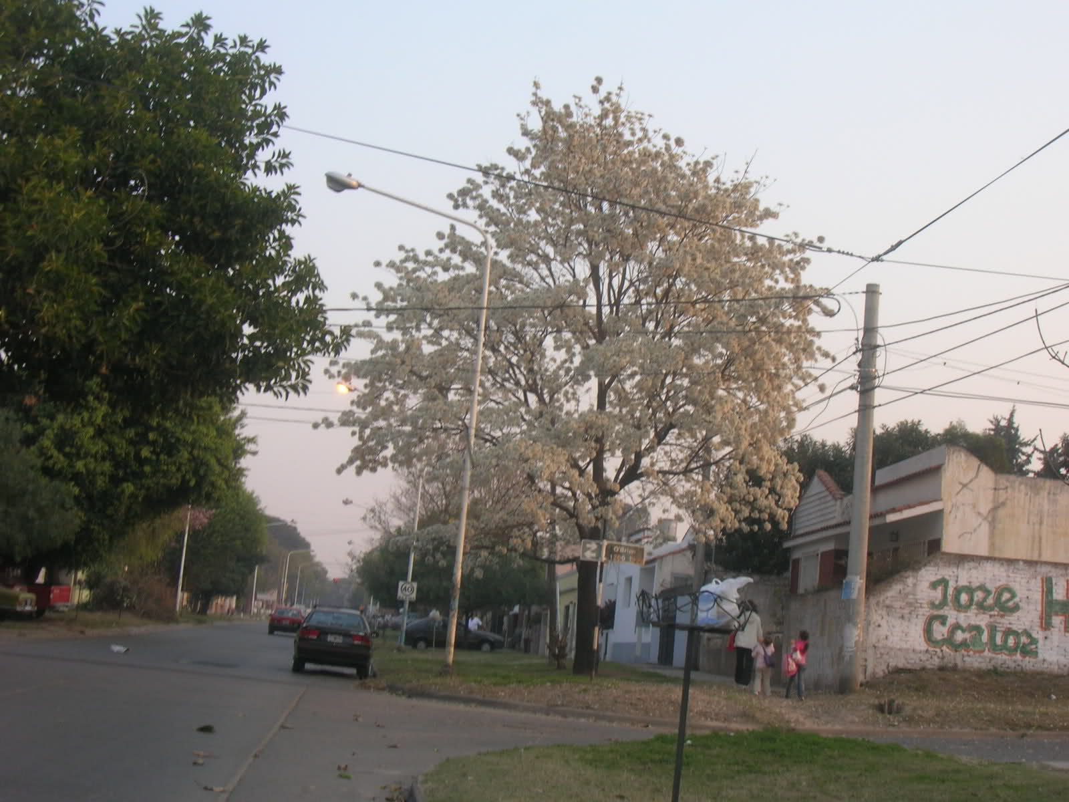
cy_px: 401
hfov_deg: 38.2
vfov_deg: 29.1
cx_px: 534
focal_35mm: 50
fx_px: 1544
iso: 50
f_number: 5.6
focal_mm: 8.4
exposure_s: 1/50.8
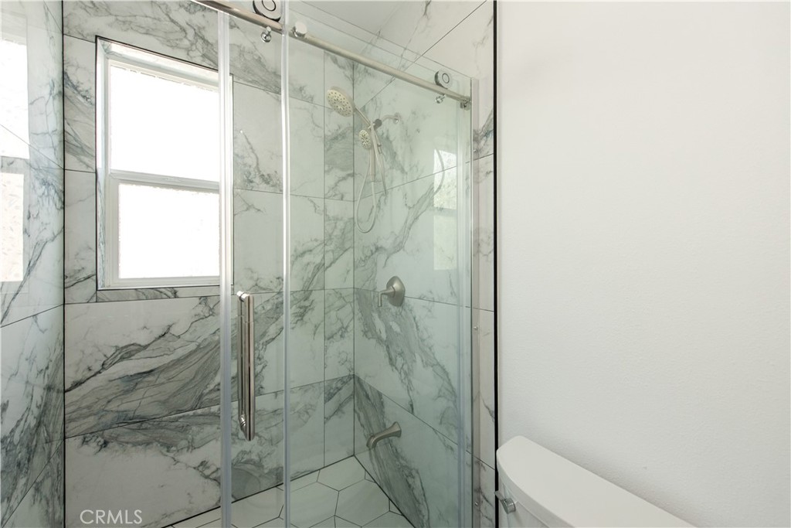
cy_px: 264
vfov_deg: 81.2
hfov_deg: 104.2
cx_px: 396
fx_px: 308
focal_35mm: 14
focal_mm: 14
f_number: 5.6
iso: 800
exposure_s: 1/125
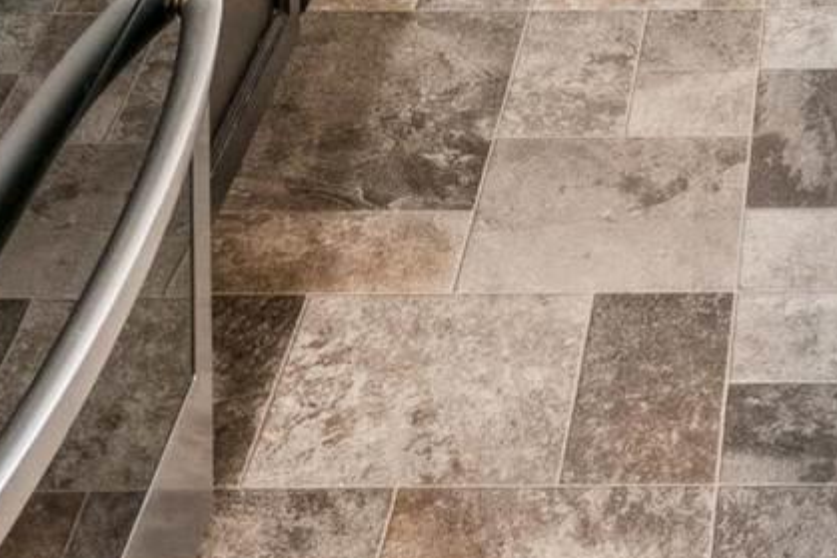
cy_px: -1300
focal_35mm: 113
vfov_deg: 8.9
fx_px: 2625
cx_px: 897
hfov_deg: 17.6
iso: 400
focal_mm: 15.4
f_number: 13
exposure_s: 1/5
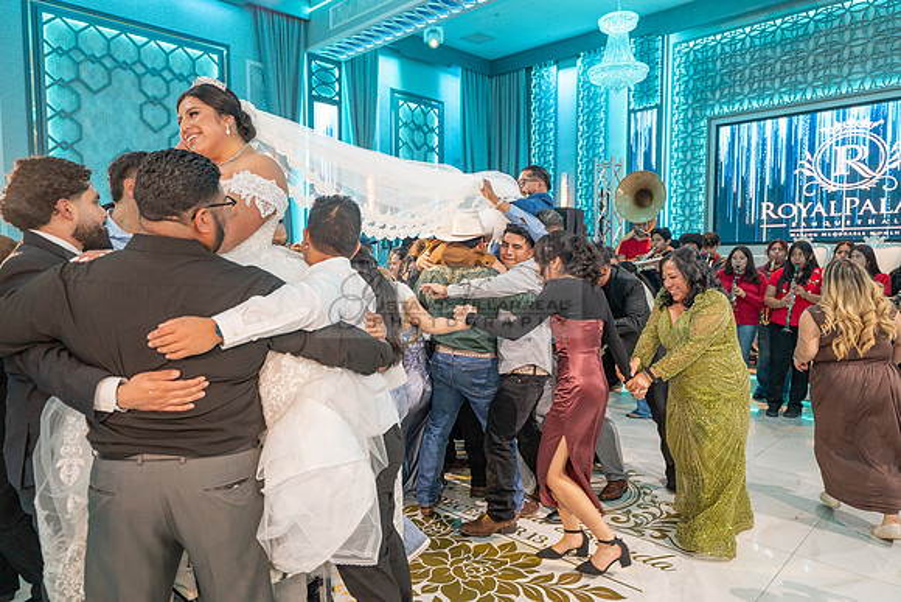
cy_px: 301
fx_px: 601
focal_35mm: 24
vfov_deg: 53.2
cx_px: 450
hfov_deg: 73.7
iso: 1000
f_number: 3.5
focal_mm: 24
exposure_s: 1/200
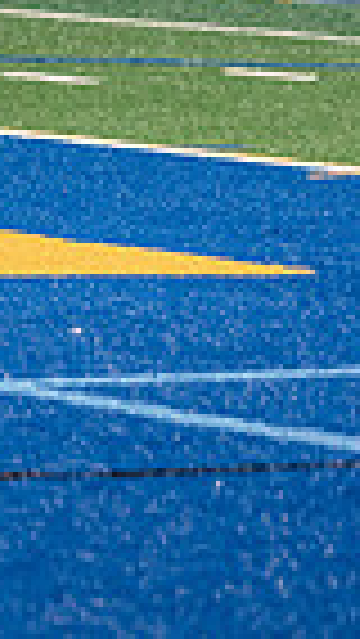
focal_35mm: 514
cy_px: -227
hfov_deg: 2.3
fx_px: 8712
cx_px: -814
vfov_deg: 4.2
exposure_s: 1/250
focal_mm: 120
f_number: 3.2
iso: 2500
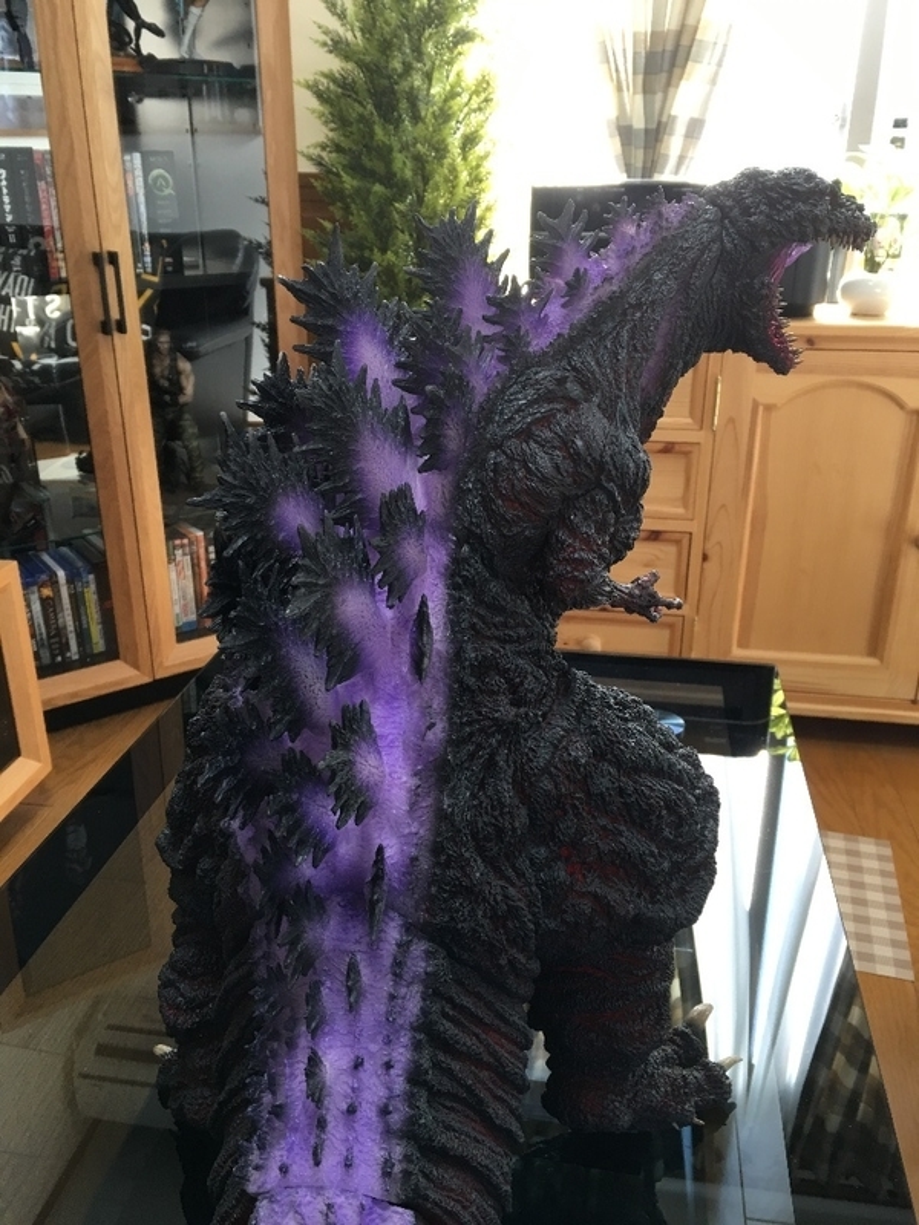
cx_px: 460
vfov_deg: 61.7
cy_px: 612
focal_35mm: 29
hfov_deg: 48.2
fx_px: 1027
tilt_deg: -22.8
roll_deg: +0.3
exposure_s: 1/30
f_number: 2.2
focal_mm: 4.15
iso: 32
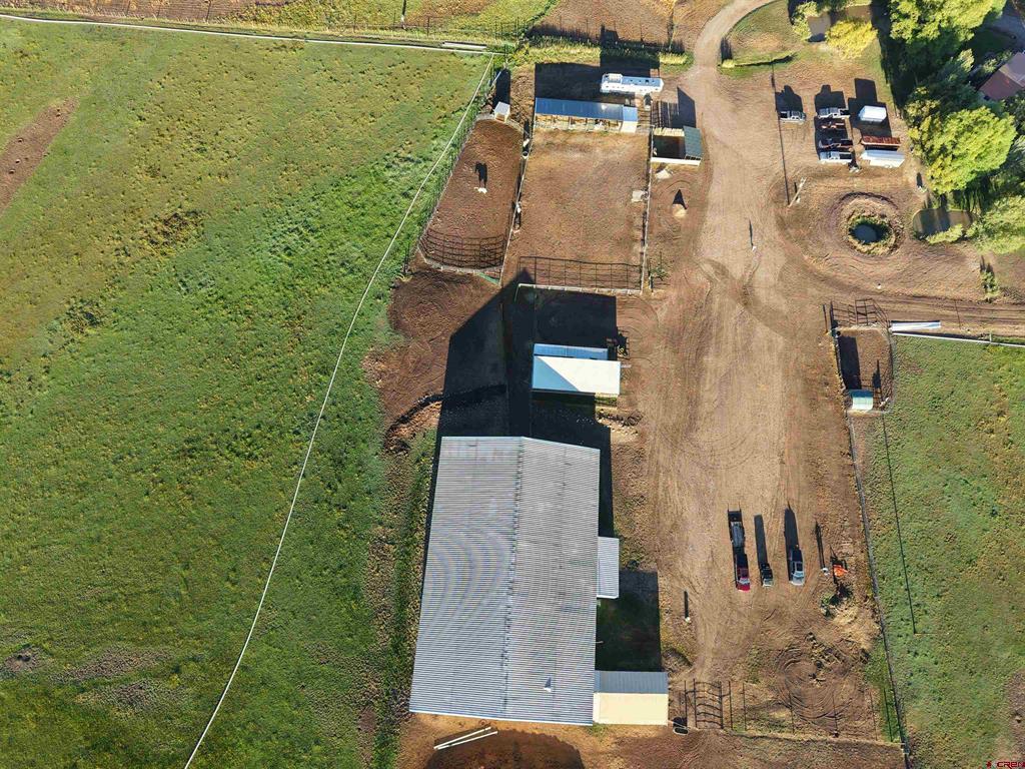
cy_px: 384
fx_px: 711
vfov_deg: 56.8
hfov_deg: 71.6
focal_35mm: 24
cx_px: 512
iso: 200
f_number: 1.8
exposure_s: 1/725
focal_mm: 8.67
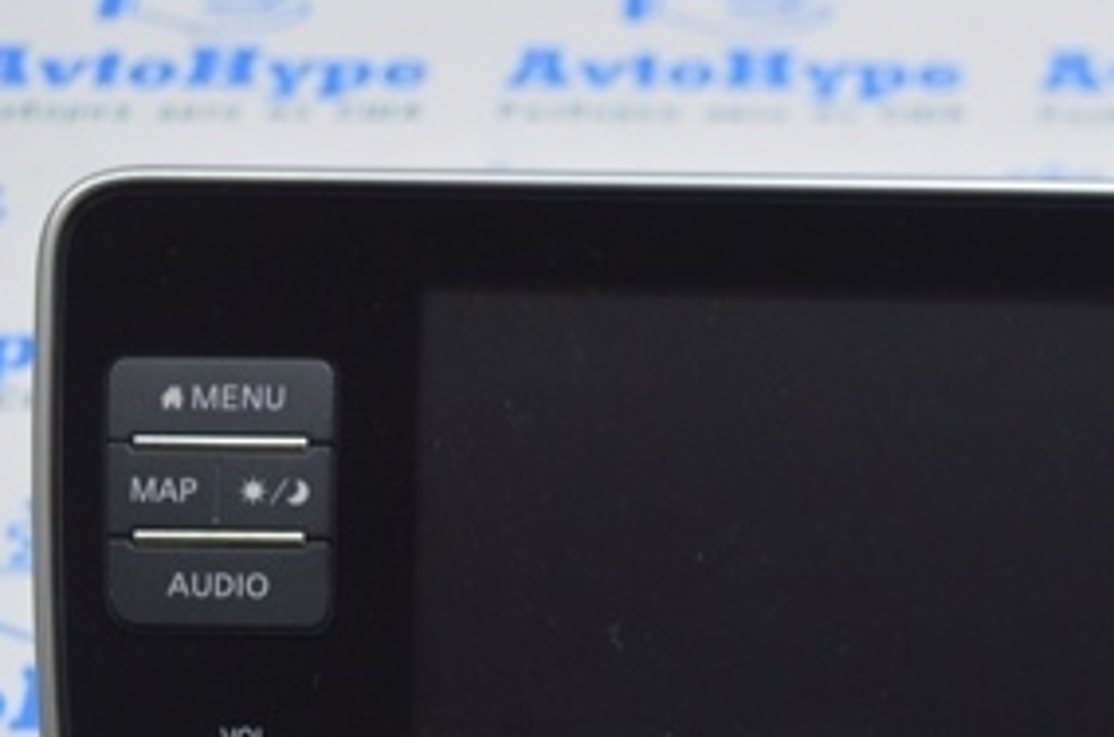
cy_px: 723
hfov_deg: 20.5
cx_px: 949
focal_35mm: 98
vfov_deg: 13.7
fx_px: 3030
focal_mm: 29
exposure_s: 1/25
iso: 400
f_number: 5.6
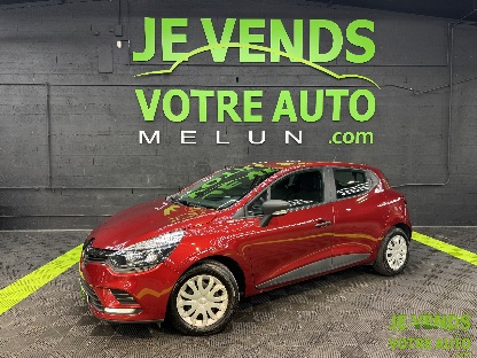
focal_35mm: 24
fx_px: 331
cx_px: 238
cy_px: 179
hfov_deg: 71.6
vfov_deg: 56.8
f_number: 1.78
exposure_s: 1/50
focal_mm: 6.76
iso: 160
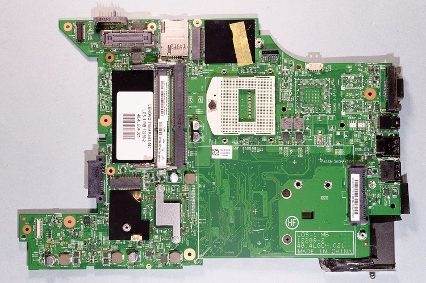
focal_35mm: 46
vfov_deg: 28.9
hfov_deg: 42.4
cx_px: 213
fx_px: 550
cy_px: 142
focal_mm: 31
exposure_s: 1/4
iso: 100
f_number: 8
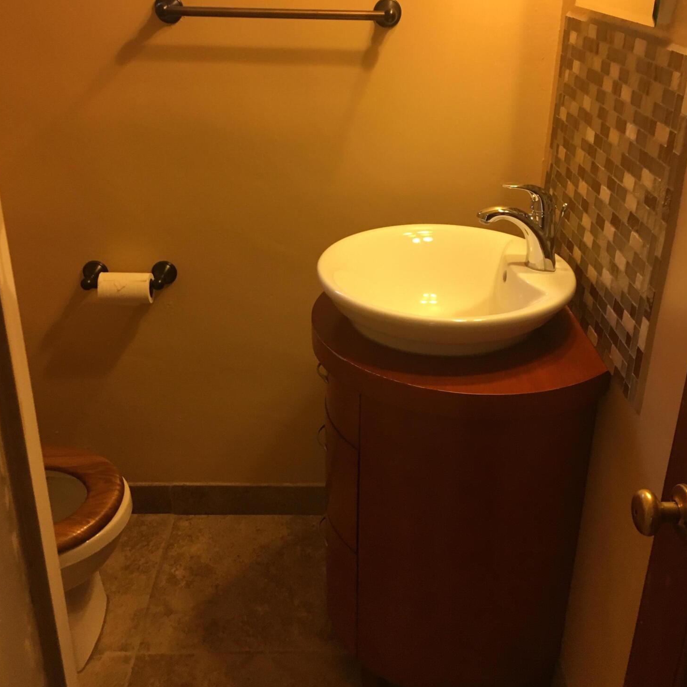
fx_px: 786
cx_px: 346
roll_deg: -1.3
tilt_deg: -25.0
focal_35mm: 35
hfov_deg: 47.2
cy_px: 289
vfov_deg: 47.0
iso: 100
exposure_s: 1/30
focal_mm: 4.15
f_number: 2.2
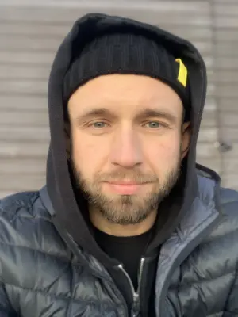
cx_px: 119
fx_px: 293
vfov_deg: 56.8
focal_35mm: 32
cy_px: 158
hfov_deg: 44.2
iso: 125
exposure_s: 1/60
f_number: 2.2
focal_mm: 2.87
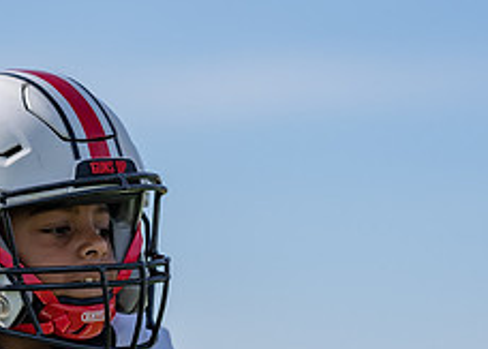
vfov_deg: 3.9
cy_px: 388
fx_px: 5157
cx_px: 2
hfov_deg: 5.4
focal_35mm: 372
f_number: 1.8
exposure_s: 1/8000
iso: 100
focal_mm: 135
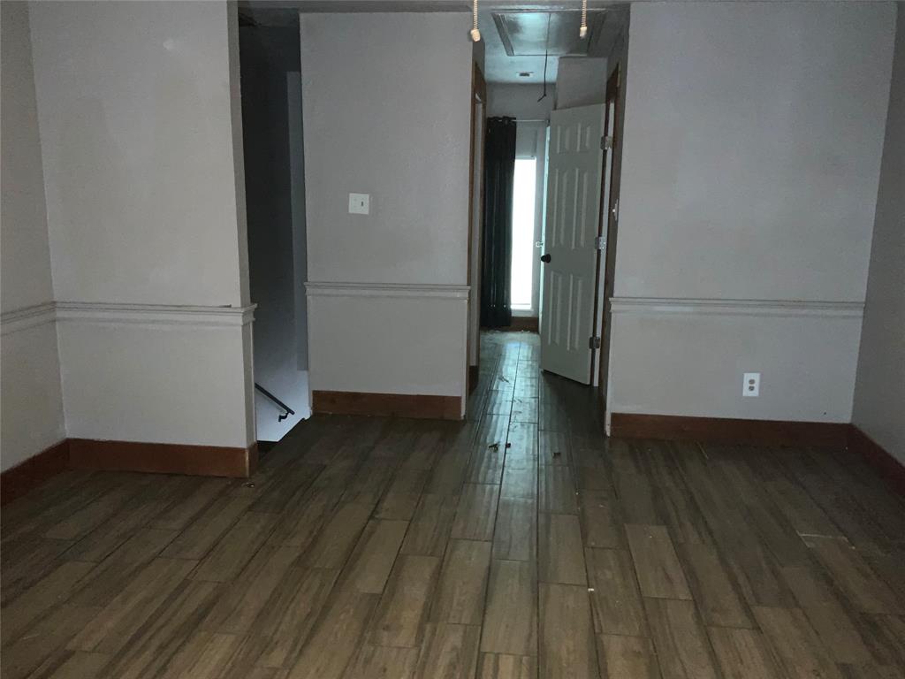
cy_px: 340
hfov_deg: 61.7
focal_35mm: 29
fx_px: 758
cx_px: 452
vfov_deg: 48.2
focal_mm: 3
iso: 160
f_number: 1.8
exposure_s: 1/30
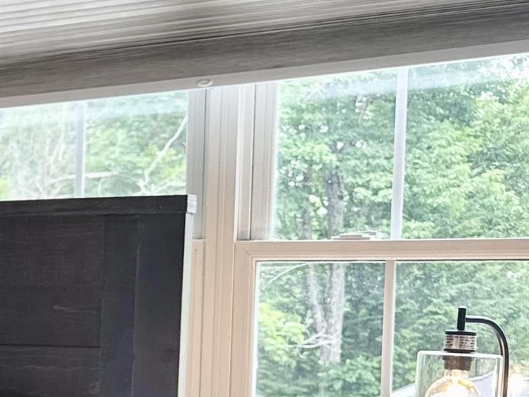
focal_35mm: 99
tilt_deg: -3.6
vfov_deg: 14.7
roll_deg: -0.4
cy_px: 383
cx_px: -453
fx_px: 1513
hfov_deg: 16.3
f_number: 1.78
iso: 125
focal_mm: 6.76
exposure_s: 1/120
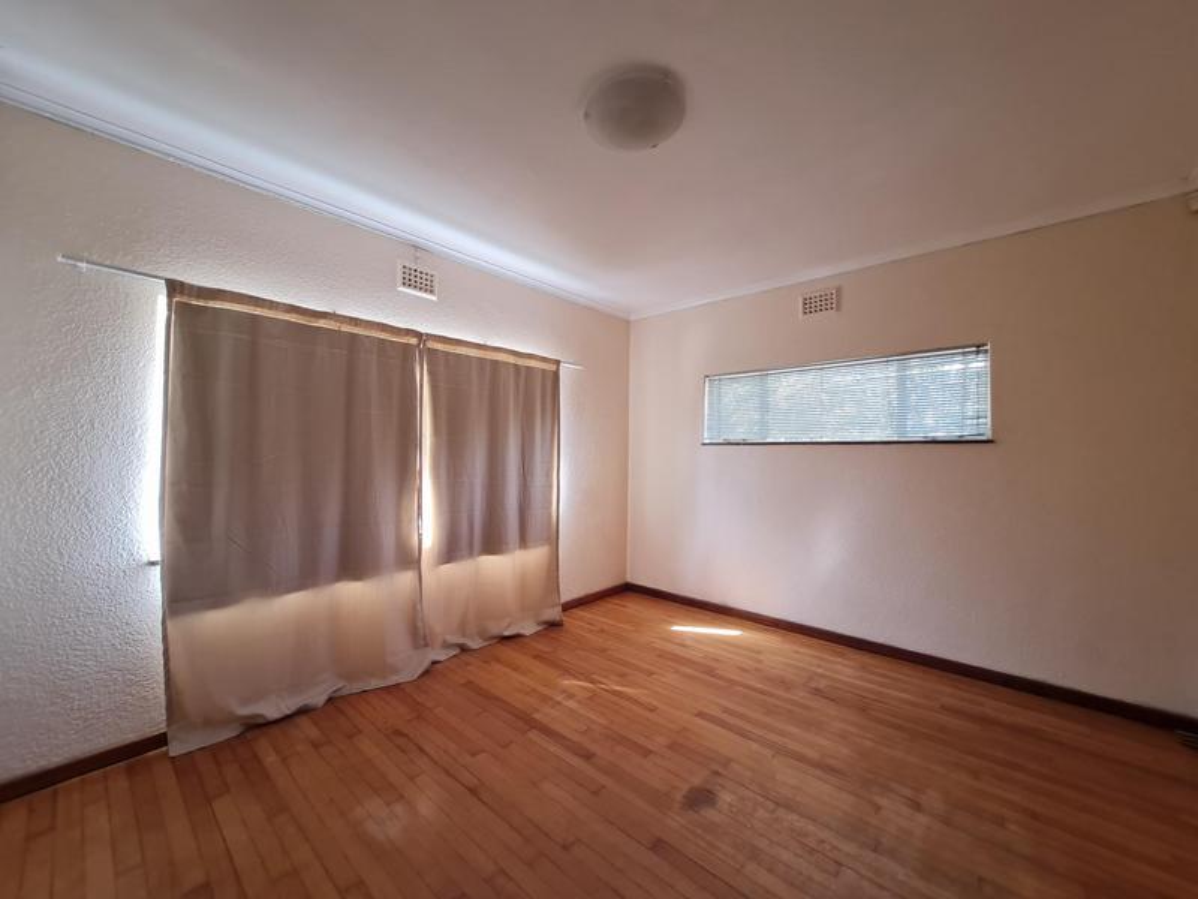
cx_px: 599
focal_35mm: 13
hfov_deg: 106.2
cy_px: 450
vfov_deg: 89.9
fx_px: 450
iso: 80
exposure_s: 1/50
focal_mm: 1.74
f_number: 2.2
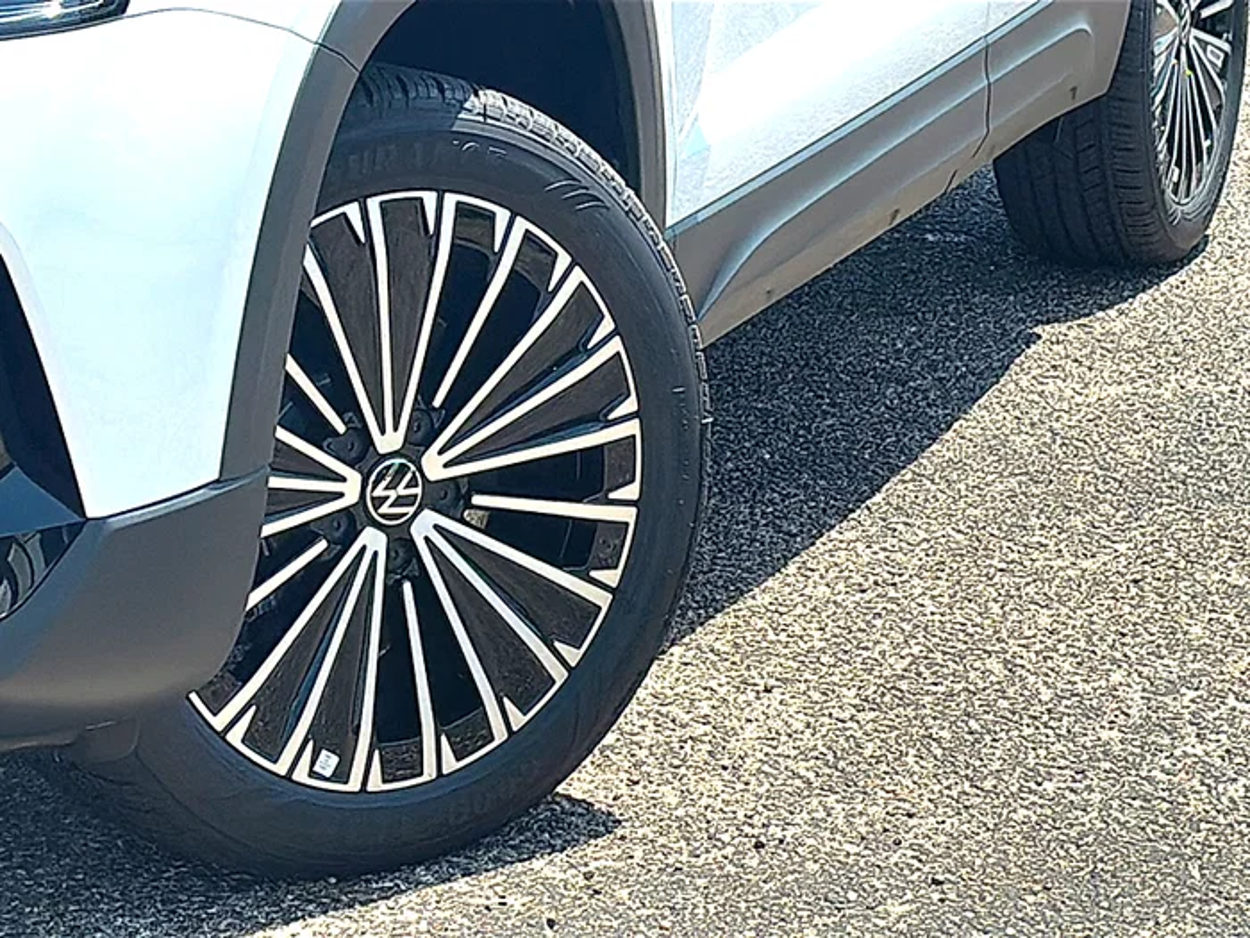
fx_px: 3611
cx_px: 625
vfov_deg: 14.8
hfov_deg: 19.6
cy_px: 469
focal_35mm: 100
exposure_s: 1/3906
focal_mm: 6.86
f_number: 1.78
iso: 100
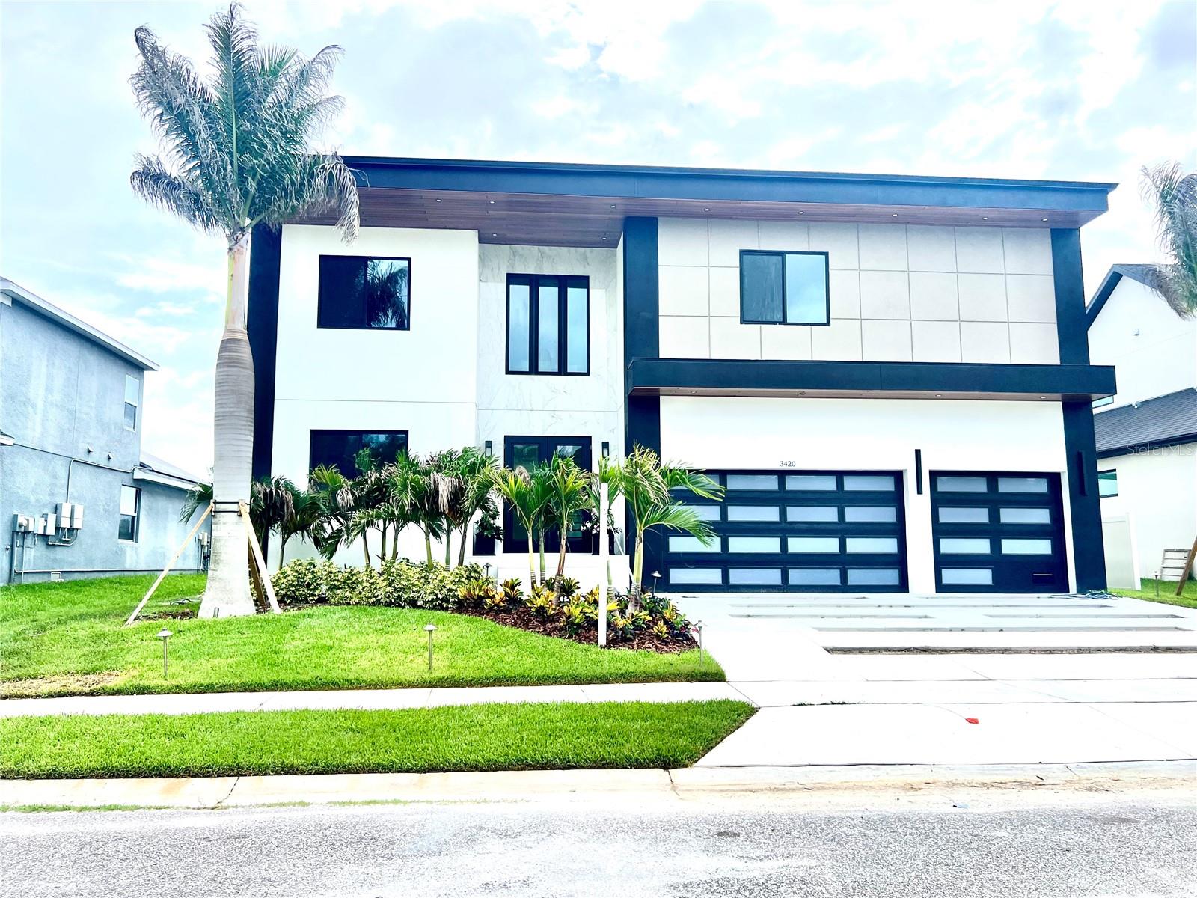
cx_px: 598
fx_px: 899
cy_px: 449
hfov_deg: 67.3
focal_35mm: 26
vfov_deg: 53.1
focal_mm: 5.7
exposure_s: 1/3831
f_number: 1.5
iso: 50
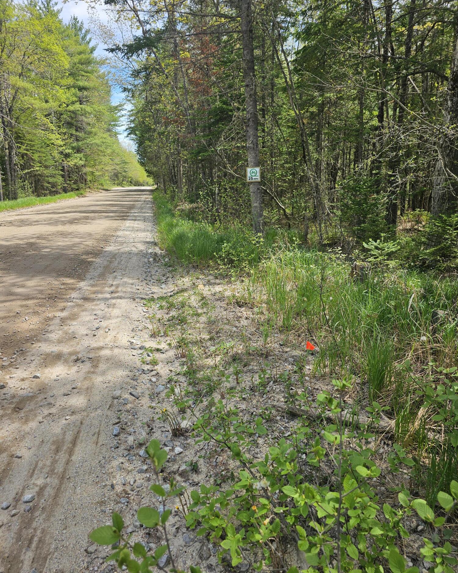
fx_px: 407
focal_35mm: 24
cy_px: 291
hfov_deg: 58.8
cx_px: 229
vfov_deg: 70.3
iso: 10
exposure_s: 1/311
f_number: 1.7
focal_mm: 6.3
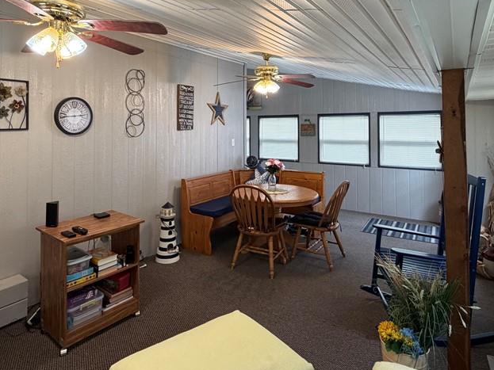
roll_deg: +0.1
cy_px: 120
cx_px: 228
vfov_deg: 57.4
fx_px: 328
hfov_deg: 73.8
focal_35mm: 23
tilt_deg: +0.9
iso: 250
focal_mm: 2.22
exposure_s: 1/120
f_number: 2.2
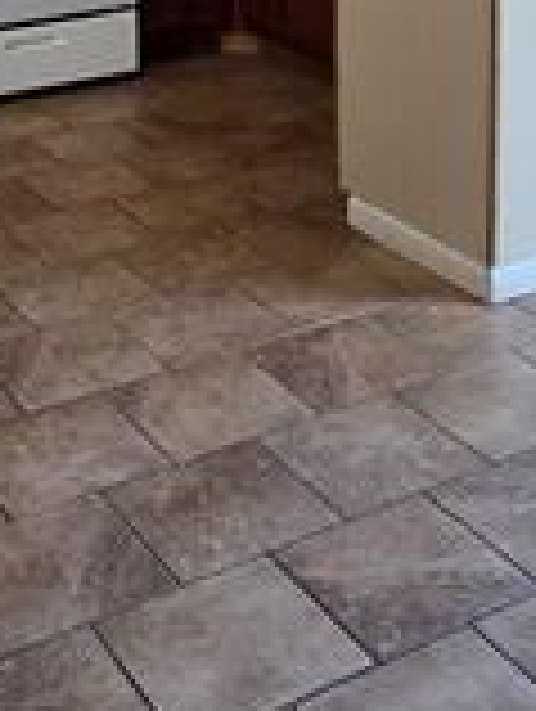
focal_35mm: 63
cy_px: -94
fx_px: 1297
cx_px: 293
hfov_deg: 23.3
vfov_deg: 27.7
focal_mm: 2.2
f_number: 2.2
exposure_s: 1/60
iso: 250
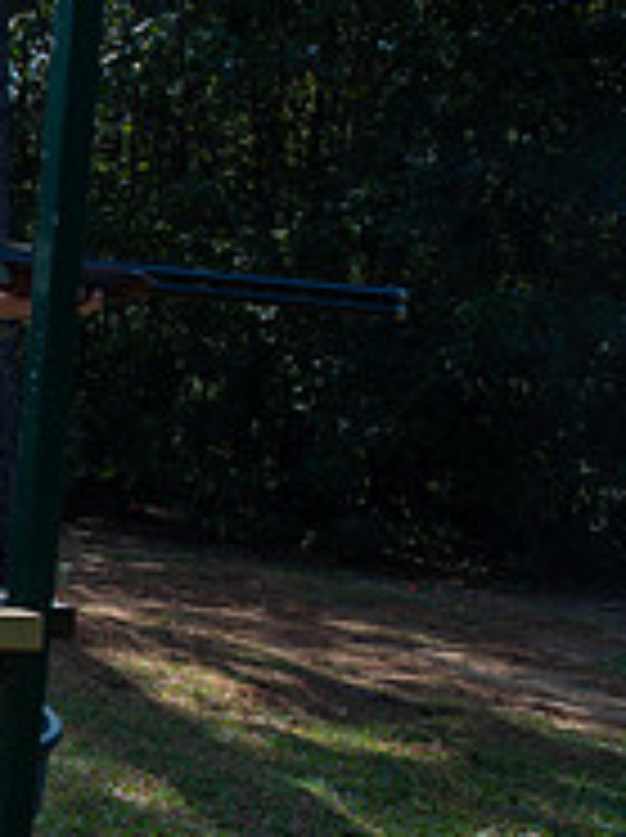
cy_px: 518
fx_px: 1595
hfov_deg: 17.3
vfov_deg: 29.3
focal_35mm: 66
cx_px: -554
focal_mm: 22
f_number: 3.5
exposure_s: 1/800
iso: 160
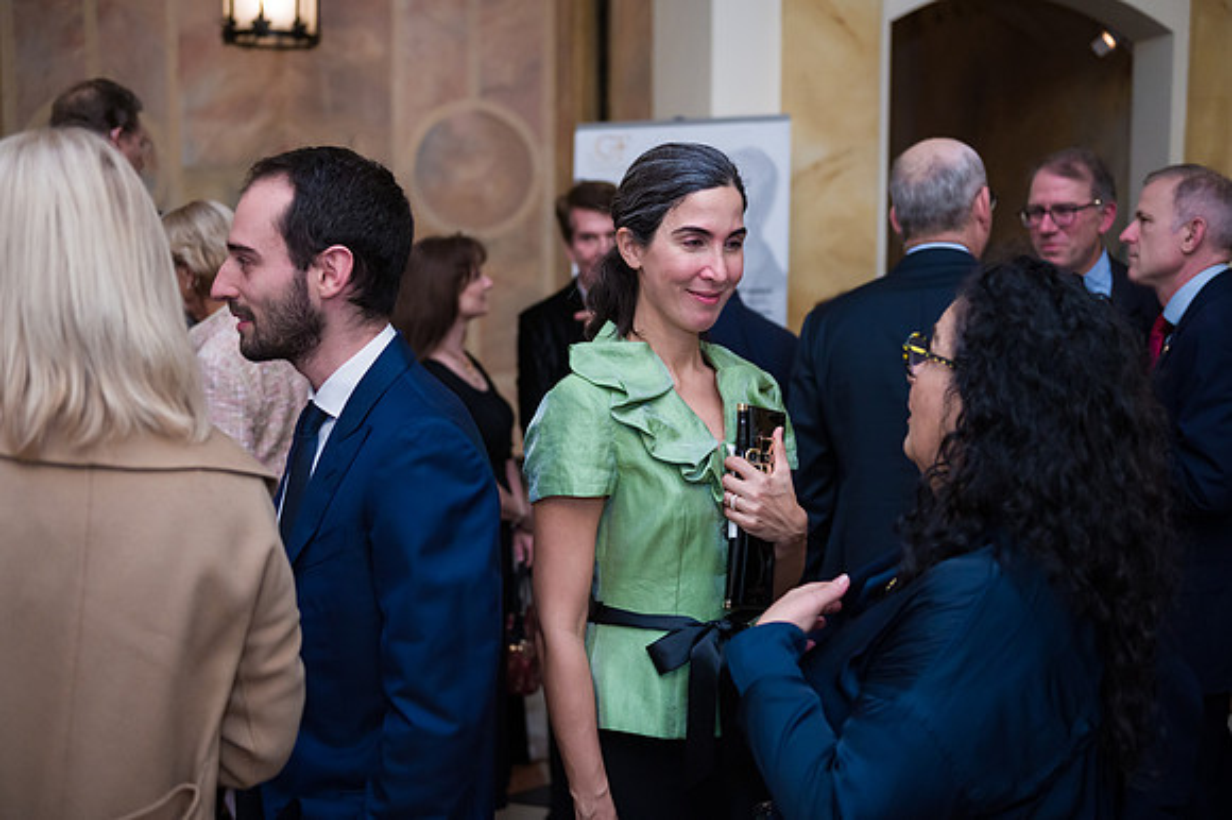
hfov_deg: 45.9
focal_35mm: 43
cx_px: 616
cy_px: 410
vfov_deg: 31.5
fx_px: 1455
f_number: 3.2
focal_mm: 42
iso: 1600
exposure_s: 1/200
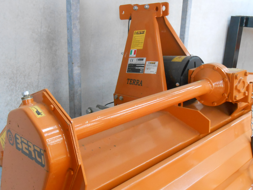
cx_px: 126
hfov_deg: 49.0
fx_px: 278
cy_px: 95
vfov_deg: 37.7
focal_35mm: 38
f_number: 4.2
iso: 640
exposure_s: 1/125
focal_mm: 6.8
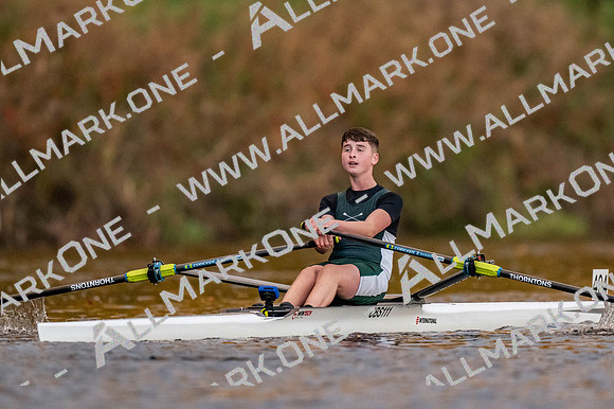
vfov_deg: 1.5
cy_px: 204
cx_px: 307
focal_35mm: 900
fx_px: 15341
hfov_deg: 2.3
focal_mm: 600
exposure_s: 1/2000
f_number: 4
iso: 4500
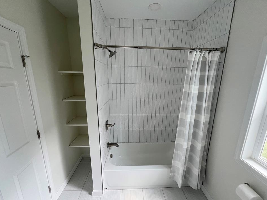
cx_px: 136
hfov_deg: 102.1
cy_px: 106
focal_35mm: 14
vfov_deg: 85.6
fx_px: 108
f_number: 1.8
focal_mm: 1.57
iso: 80
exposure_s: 1/99
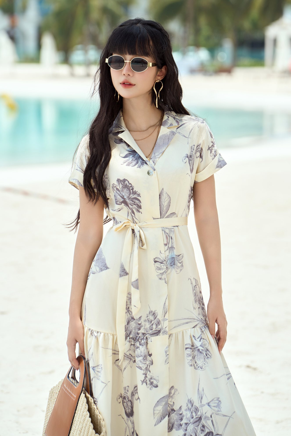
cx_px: 146
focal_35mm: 113
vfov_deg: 18.1
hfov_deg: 12.1
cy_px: 218
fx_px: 1370
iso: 100
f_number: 4
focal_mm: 113
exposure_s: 1/800
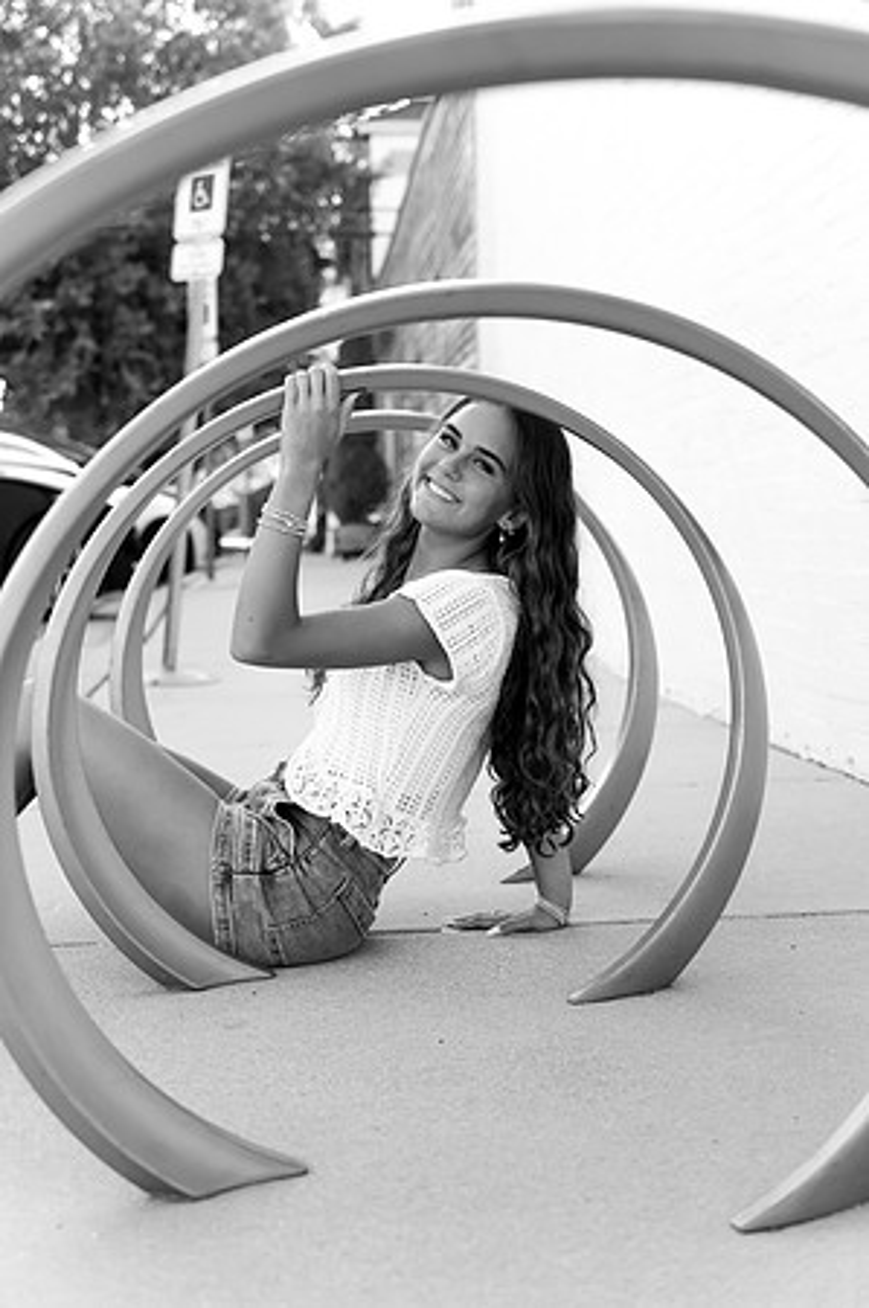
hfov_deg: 25.0
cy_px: 654
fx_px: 1960
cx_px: 434
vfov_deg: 36.9
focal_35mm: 54
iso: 1600
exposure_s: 1/1600
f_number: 4
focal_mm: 54
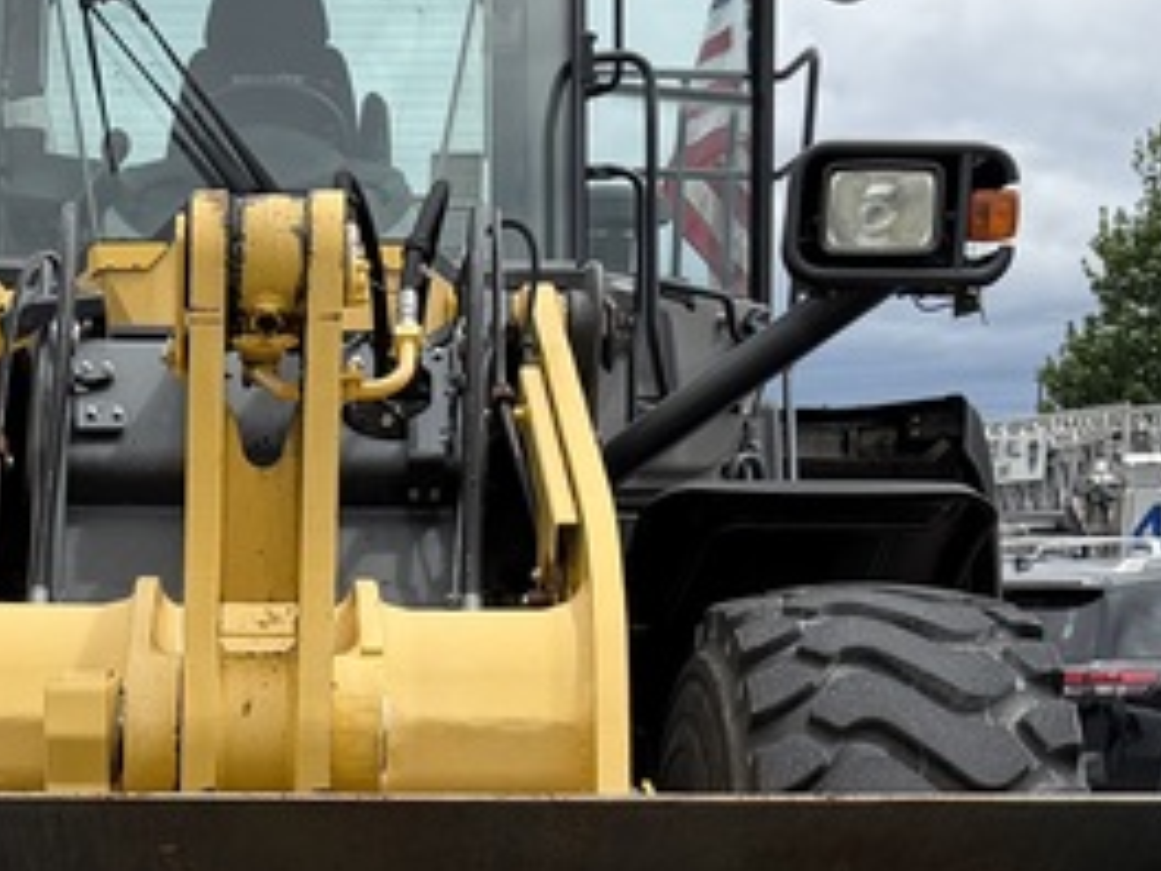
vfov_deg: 14.9
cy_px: 1245
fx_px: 3119
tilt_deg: -12.4
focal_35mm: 93
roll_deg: +0.4
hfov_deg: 20.6
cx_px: 88
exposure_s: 1/3759
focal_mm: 6.76
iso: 100
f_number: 1.78
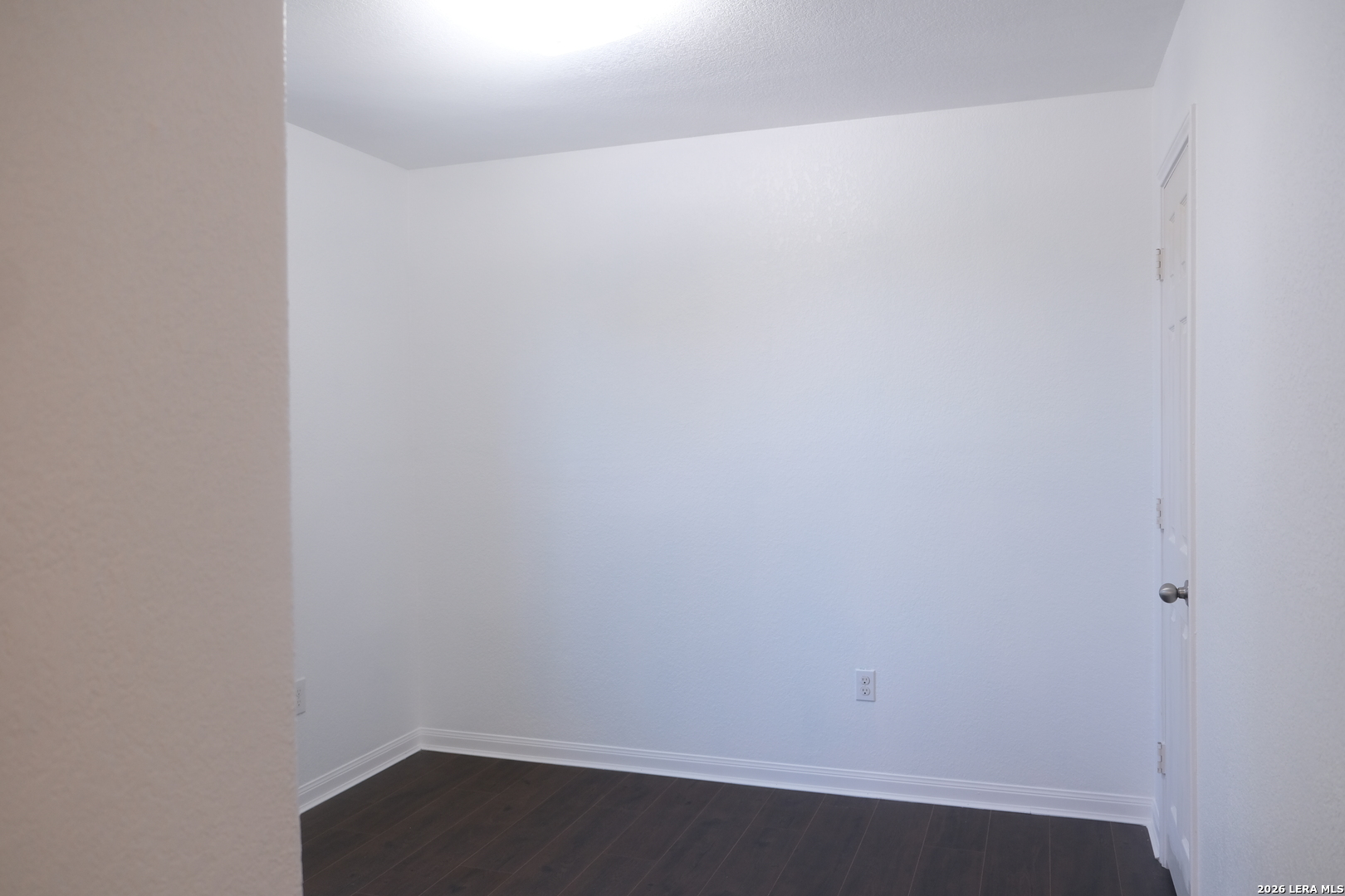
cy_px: 448
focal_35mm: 27
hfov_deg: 67.4
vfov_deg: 47.9
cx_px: 672
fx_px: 1009
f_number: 2.8
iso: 320
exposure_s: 1/30
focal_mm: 18
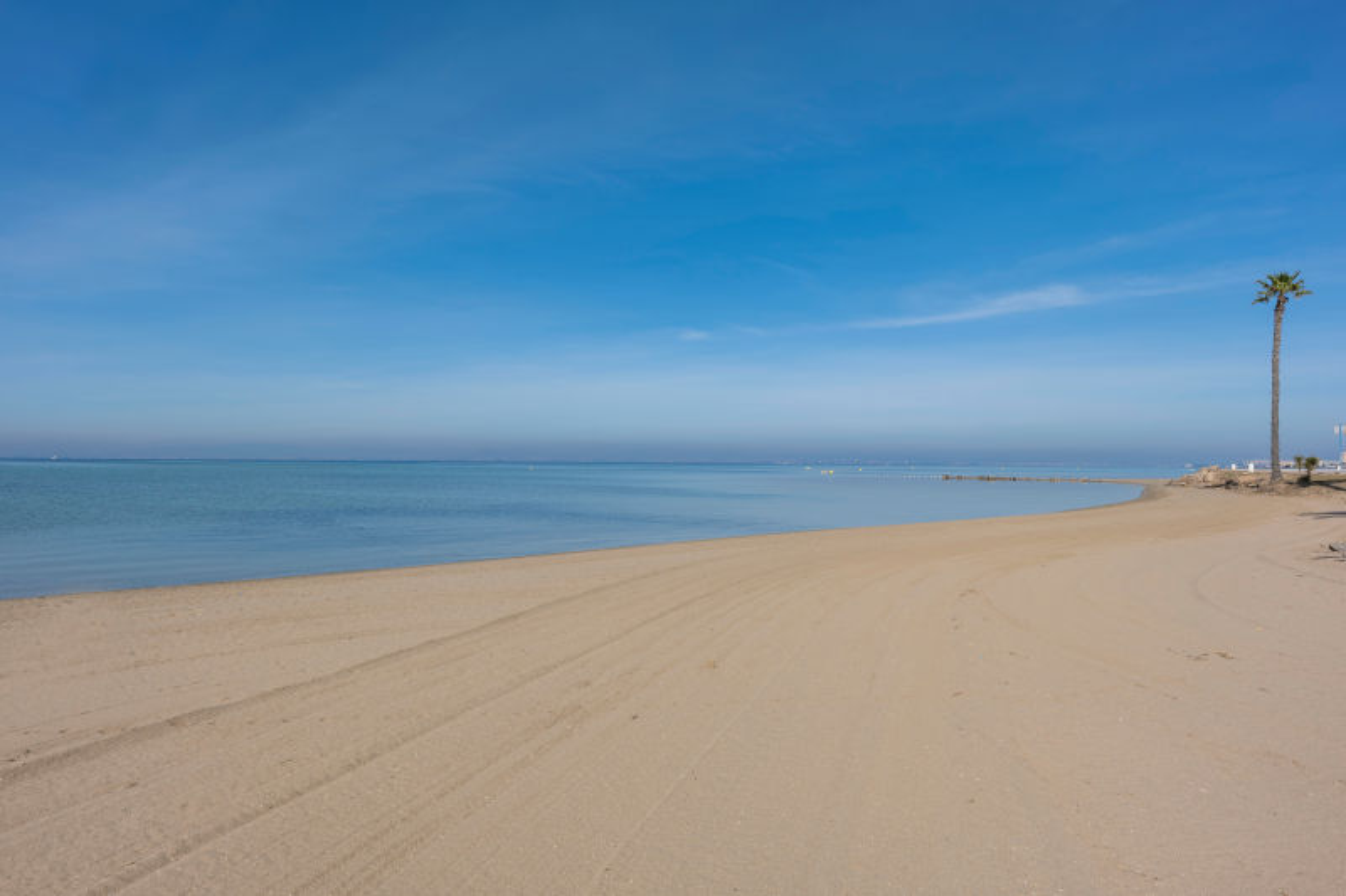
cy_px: 448
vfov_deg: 64.5
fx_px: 710
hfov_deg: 86.9
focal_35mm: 19
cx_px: 673
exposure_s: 1/200
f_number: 13
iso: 125
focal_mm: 19
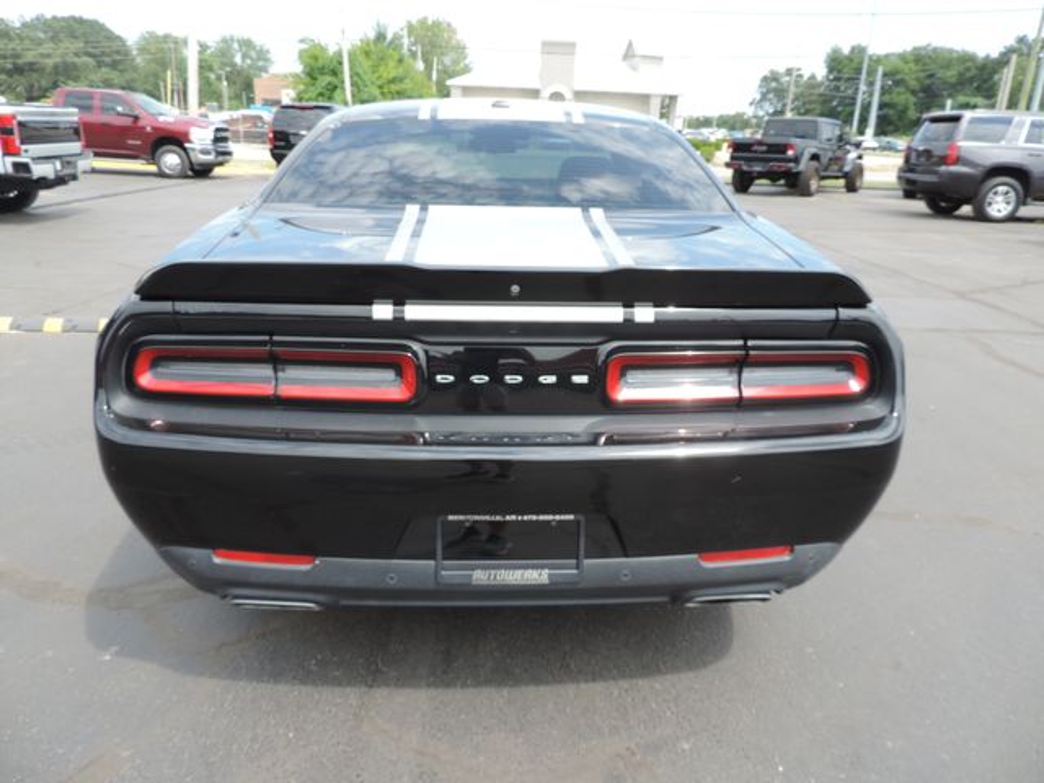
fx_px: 724
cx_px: 522
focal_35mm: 24
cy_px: 392
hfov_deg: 71.6
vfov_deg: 56.8
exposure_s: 1/320
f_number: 3
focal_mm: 4.3
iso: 80
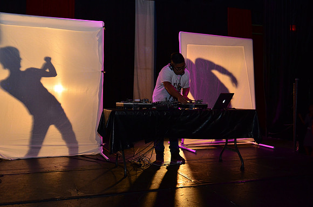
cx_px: 156
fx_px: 312
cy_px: 104
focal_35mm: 36
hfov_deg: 53.2
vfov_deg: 36.7
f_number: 3.5
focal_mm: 24
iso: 1250
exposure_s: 1/160
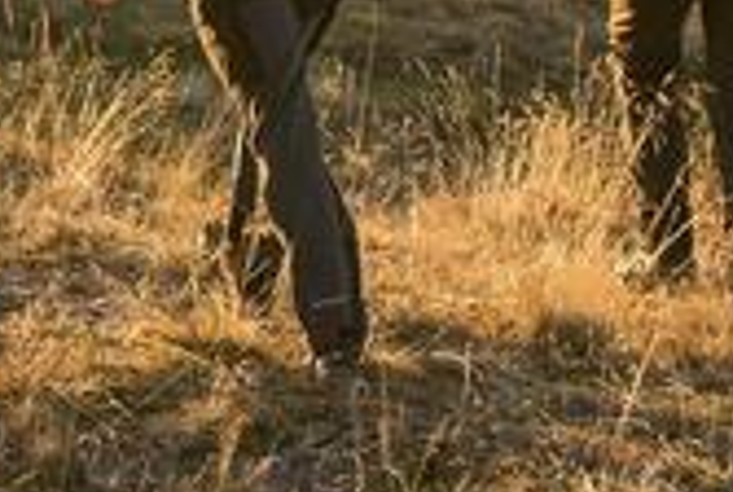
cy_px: -340
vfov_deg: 6.3
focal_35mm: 214
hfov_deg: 9.2
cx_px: -557
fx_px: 4365
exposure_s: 1/250
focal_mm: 35
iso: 200
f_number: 5.6
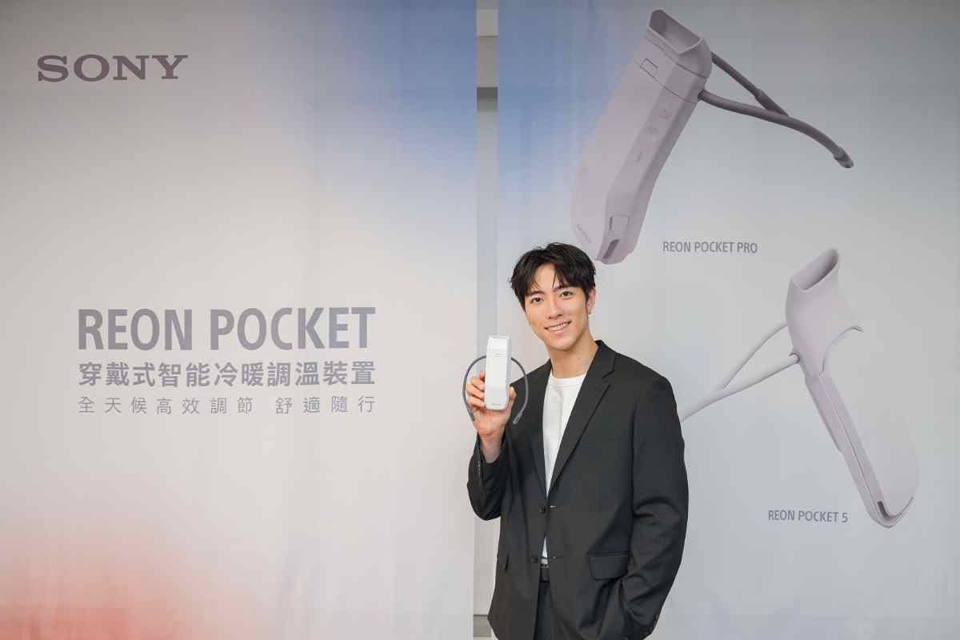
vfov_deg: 41.1
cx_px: 480
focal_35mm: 32
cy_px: 320
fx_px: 853
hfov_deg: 58.7
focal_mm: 32
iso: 400
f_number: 2.8
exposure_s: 1/160
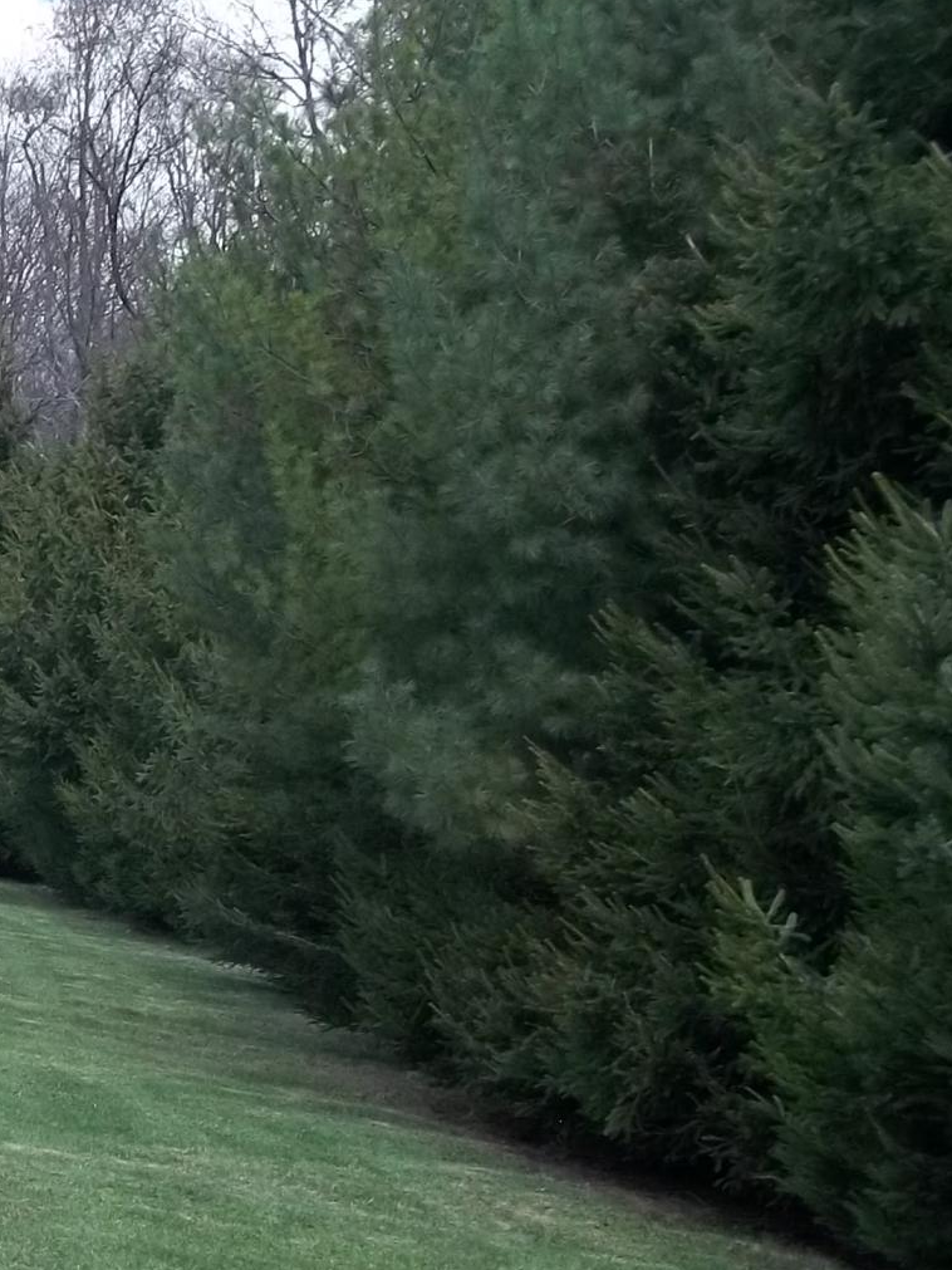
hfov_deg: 13.7
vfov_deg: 20.5
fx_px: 3484
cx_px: -816
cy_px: 980
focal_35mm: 95
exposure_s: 1/80
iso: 80
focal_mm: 5.7
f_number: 8.8
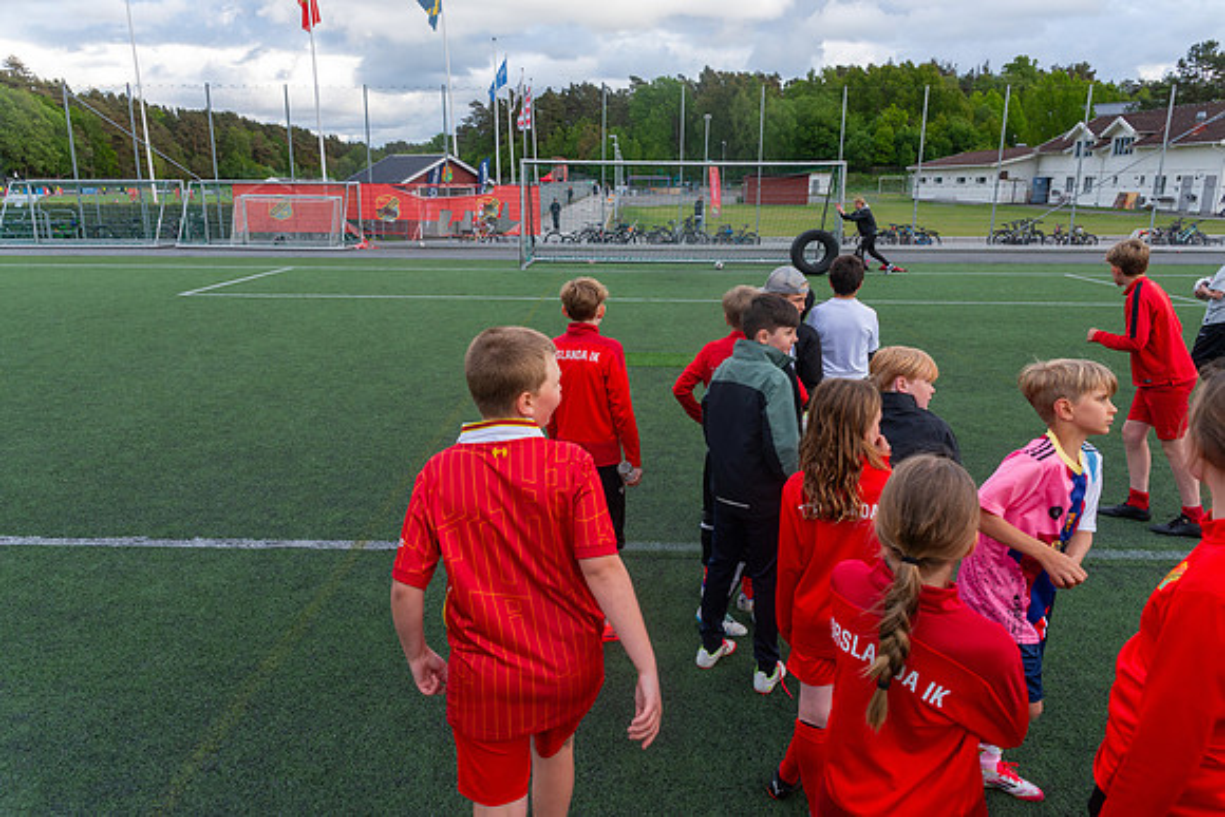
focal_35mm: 25
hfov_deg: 71.9
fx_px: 845
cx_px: 612
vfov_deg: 51.6
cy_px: 408
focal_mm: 24
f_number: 6.3
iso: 720
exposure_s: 1/400
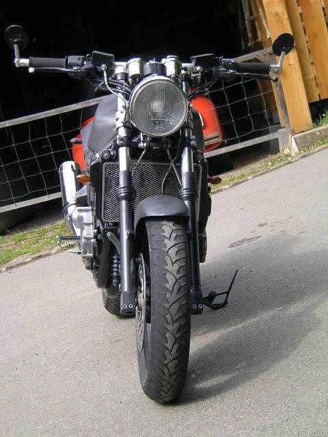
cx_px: 164
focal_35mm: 97
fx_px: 1225
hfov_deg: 15.2
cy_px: 218
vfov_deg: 20.2
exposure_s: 1/175
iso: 50
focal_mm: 15
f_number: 3.9
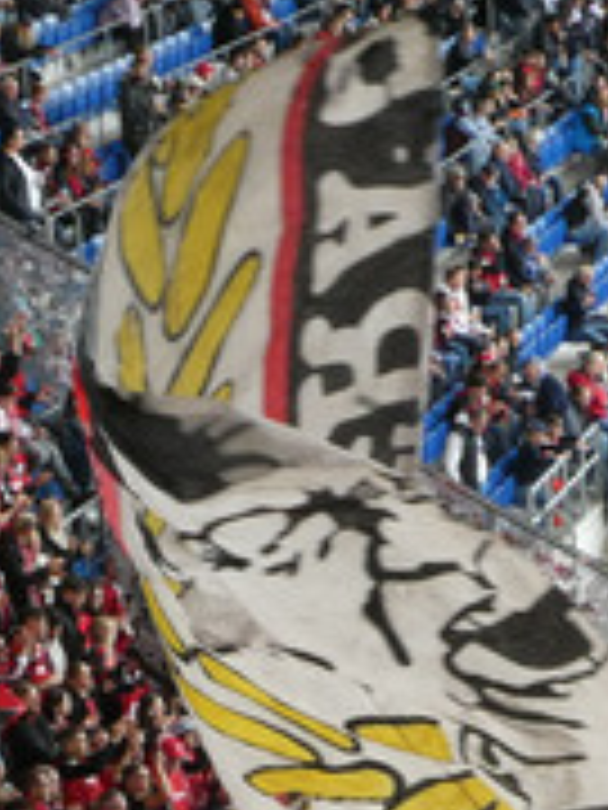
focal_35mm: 178
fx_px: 4169
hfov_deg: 8.2
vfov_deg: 10.9
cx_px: 914
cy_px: 932
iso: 200
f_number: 4.1
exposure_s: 1/125
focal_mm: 9
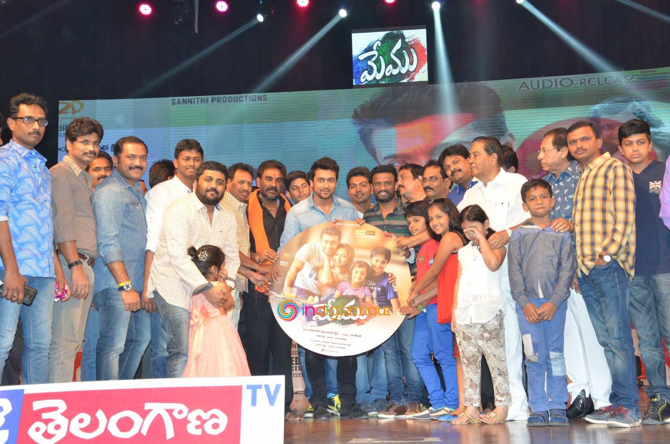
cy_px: 222
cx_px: 335
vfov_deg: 26.4
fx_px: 947
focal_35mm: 51
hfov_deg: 39.0
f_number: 7.1
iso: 1600
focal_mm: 34
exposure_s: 1/125
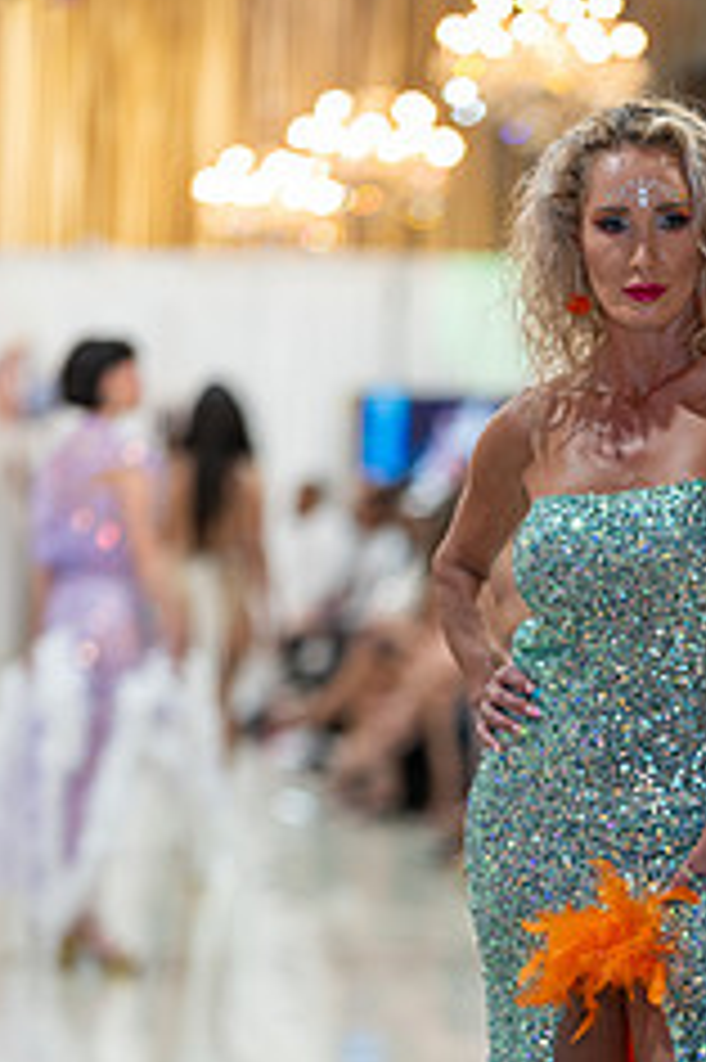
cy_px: 868
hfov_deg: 8.4
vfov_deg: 12.6
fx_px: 4772
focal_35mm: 162
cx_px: 621
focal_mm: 85
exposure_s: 1/160
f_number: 1.4
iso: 250
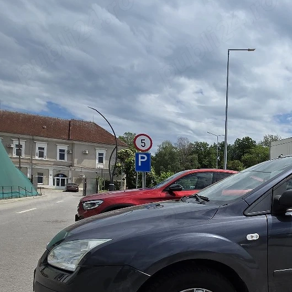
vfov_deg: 54.1
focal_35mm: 29
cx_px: 254
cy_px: 203
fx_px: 277
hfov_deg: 50.4
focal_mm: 2.2
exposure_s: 1/10000
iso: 40
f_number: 1.9
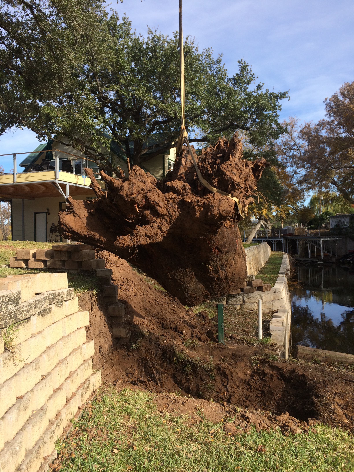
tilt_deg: -1.2
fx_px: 395
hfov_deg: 48.2
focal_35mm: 29
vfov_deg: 61.7
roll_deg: +1.0
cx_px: 177
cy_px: 236
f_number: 2.2
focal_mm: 4.15
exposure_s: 1/1172
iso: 32
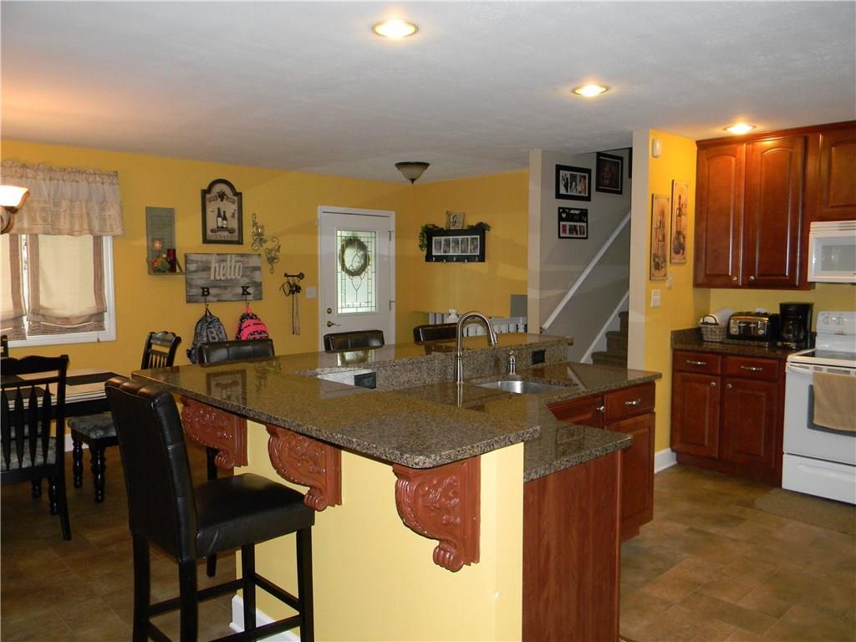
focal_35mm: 28
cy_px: 321
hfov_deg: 63.4
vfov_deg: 49.7
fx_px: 692
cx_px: 428
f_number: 3.5
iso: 255
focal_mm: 5
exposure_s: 1/26
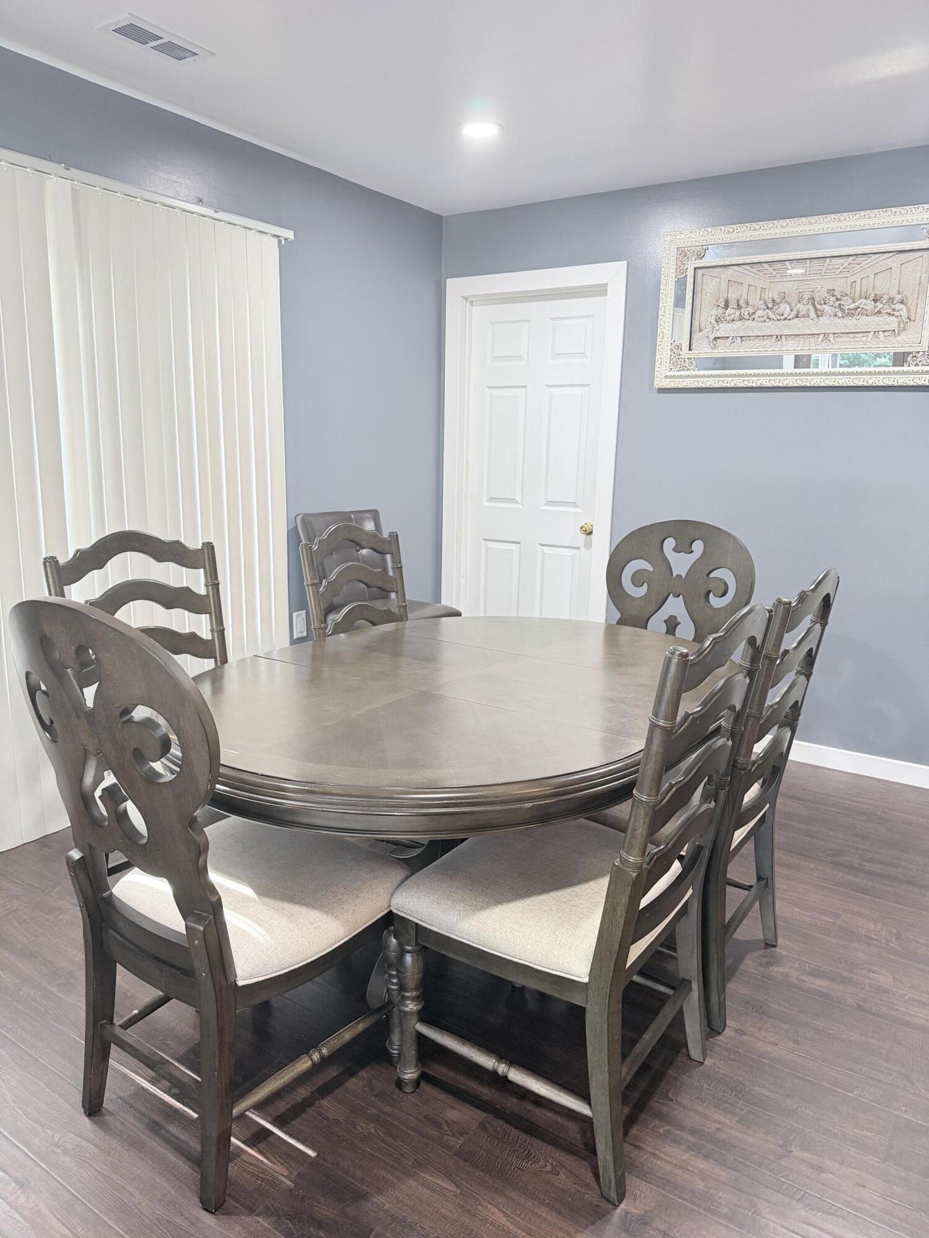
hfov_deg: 56.8
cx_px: 464
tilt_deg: -11.4
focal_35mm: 24
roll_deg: -1.7
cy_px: 619
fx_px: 859
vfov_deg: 71.6
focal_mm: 6.76
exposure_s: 1/60
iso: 400
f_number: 1.78
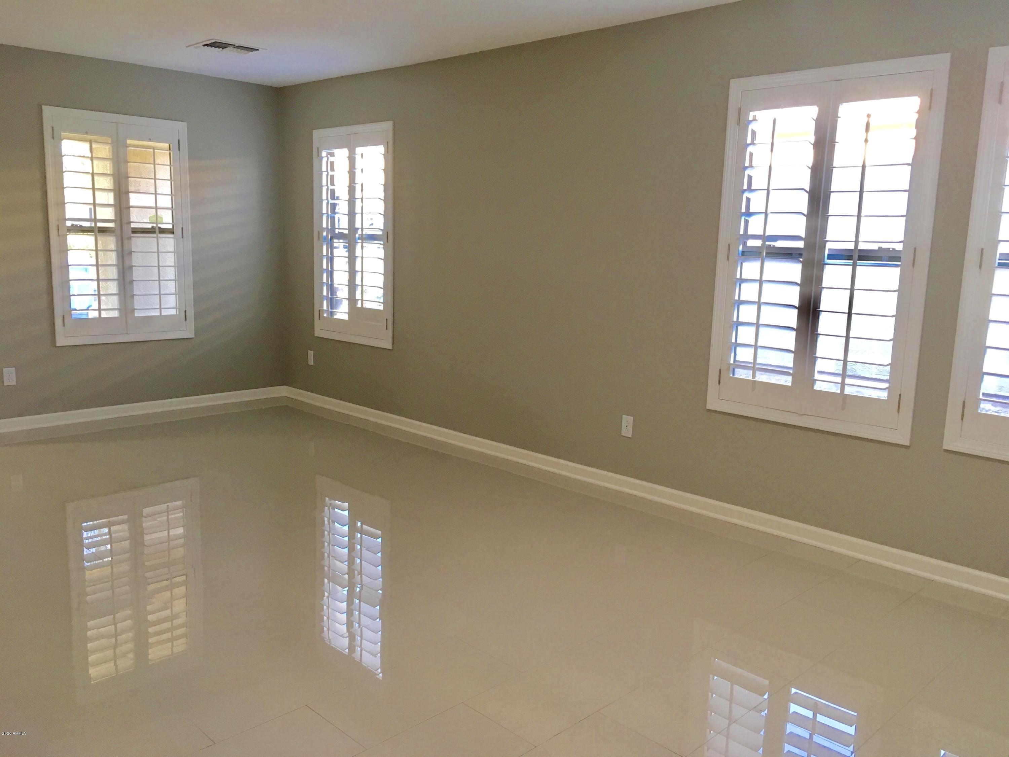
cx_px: 504
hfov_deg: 61.7
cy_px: 378
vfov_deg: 48.2
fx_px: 845
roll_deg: -2.0
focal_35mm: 29
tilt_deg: -8.3
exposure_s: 1/30
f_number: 2.2
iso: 64
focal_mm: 4.15
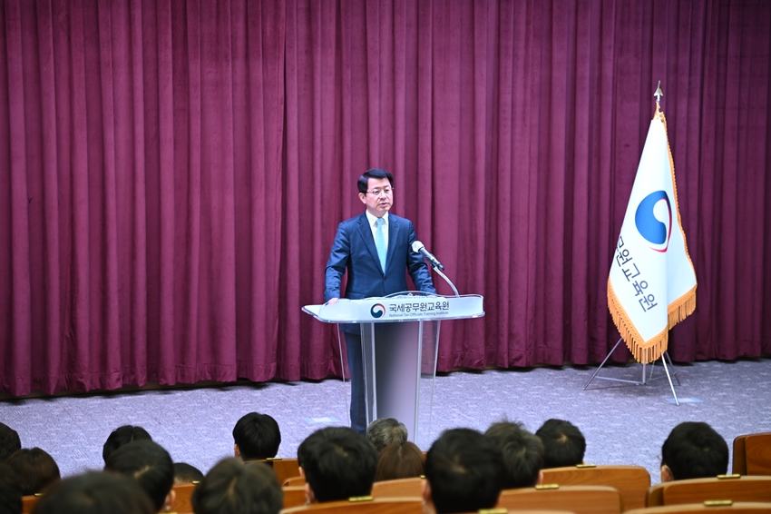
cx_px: 386
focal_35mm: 86
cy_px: 257
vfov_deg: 15.9
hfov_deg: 23.7
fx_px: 1841
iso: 1600
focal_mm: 86
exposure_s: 1/100
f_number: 4
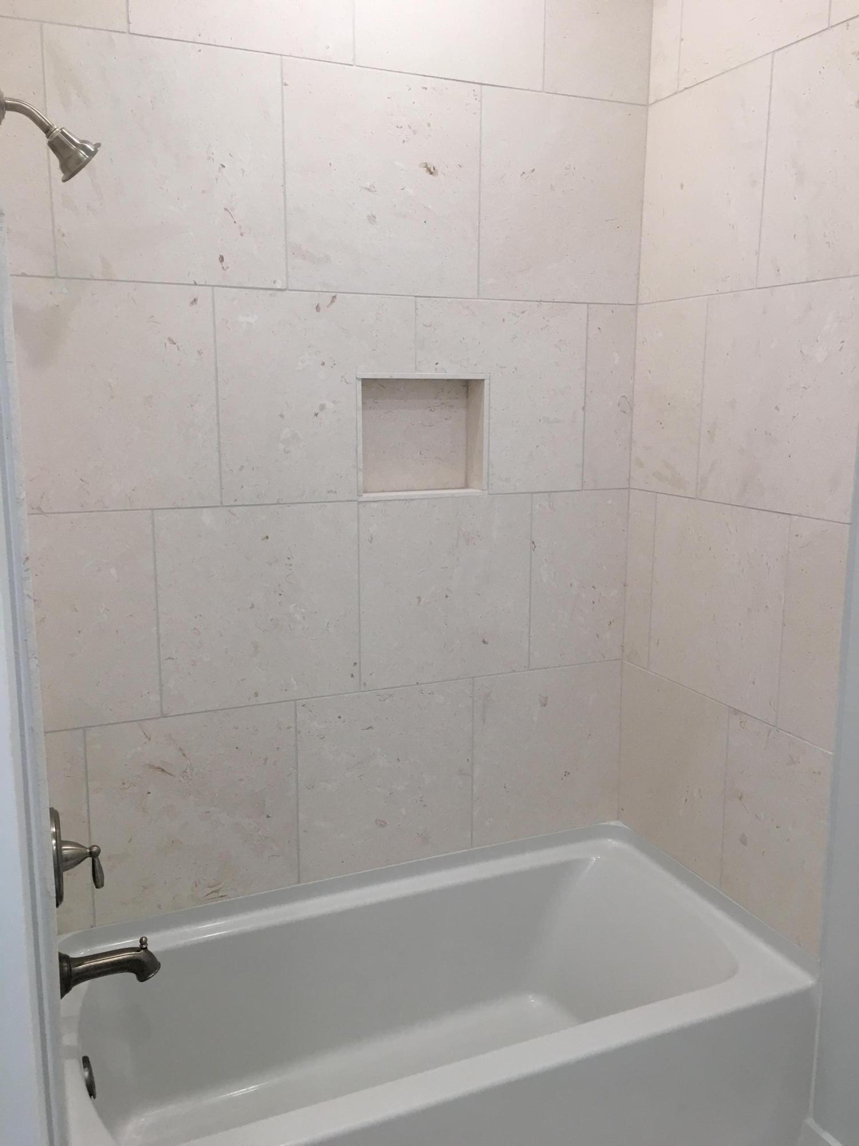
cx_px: 430
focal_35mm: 29
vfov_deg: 61.7
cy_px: 573
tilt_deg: -10.8
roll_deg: -0.4
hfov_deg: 48.2
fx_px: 960
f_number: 2.2
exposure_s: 1/40
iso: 25
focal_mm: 4.15
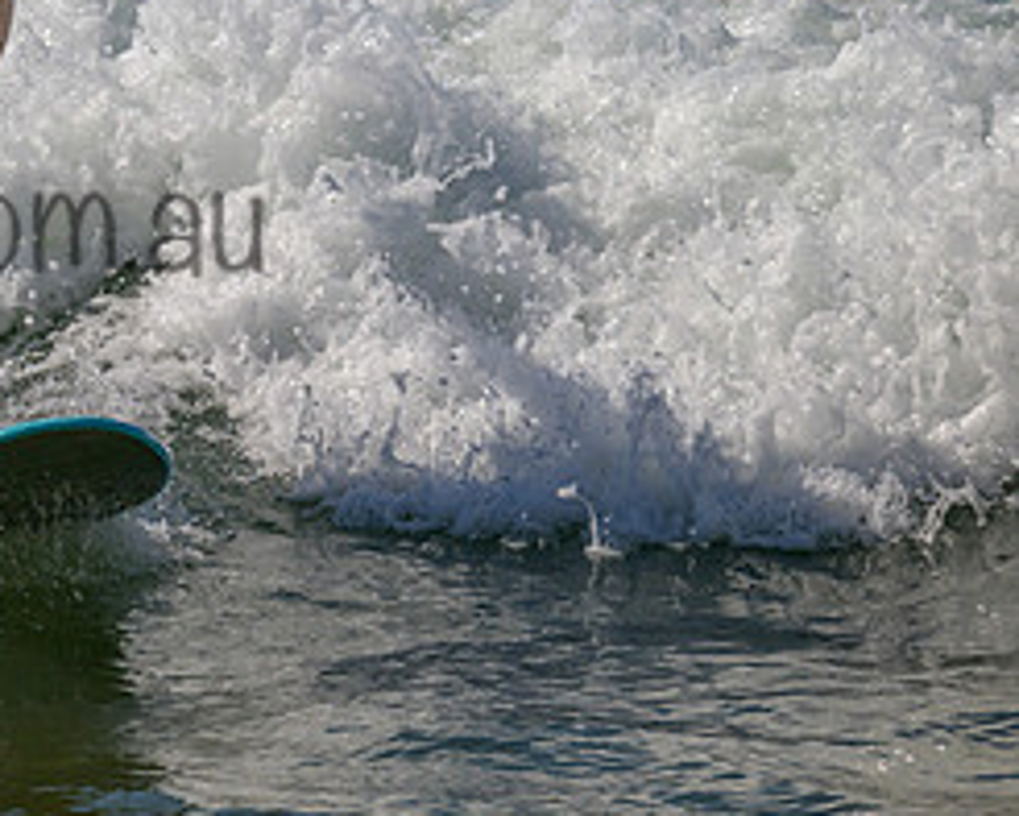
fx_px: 35330
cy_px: 76
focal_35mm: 1171
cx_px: -228
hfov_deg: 1.7
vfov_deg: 1.3
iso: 200
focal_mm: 470
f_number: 10
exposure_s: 1/2000
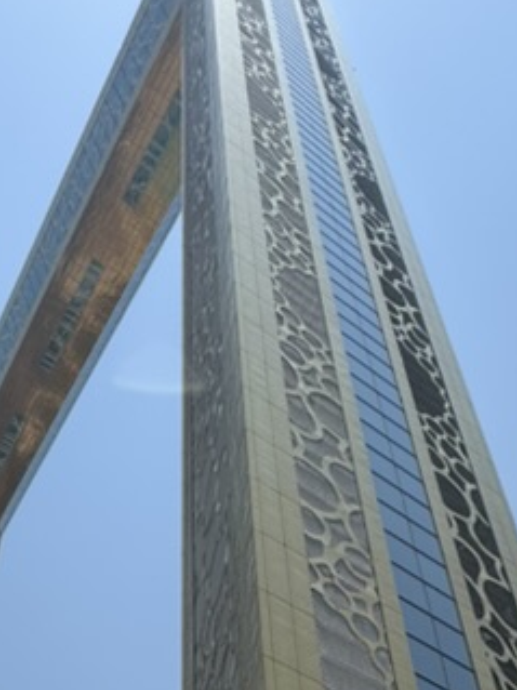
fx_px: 897
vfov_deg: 33.3
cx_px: 134
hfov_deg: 31.6
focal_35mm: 45
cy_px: 852
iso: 50
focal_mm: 2.22
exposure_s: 1/2985
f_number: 2.2
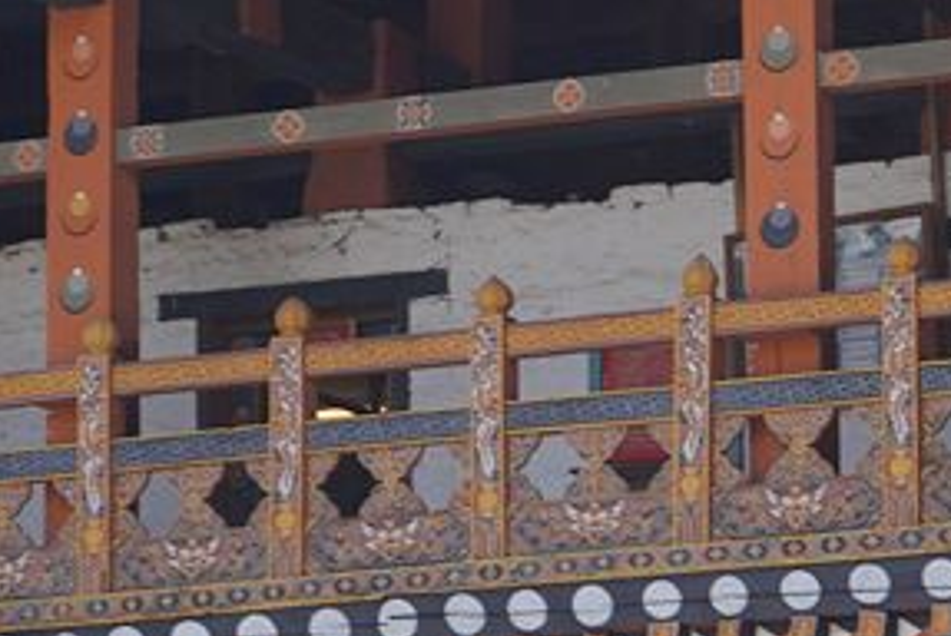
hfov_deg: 12.0
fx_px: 4416
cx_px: 1160
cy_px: 828
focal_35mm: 167
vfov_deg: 8.1
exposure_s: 1/100
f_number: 8
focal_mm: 24
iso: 100
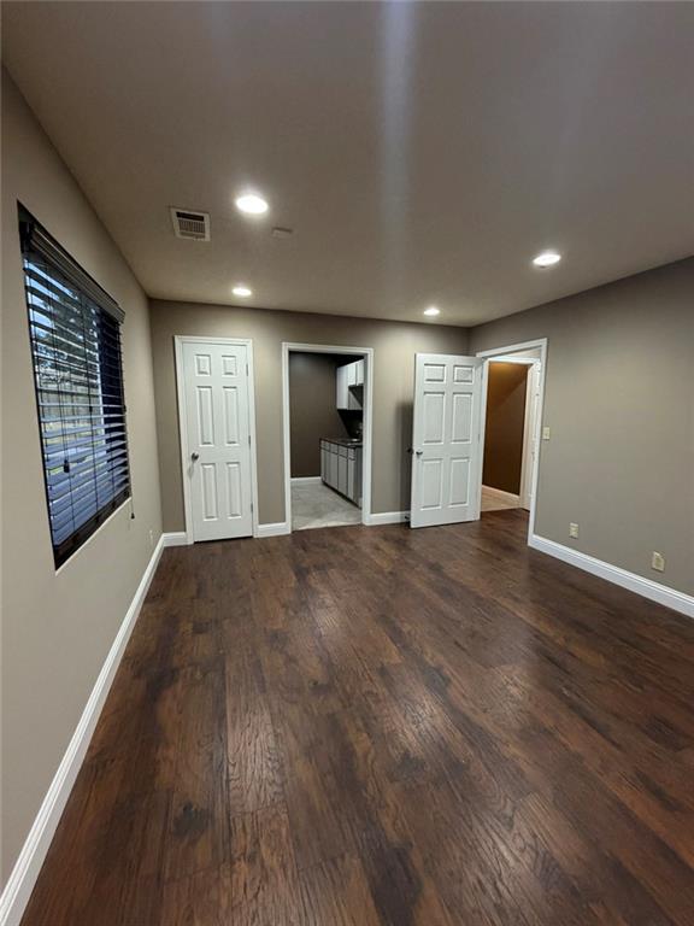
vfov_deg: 102.1
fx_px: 374
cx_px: 347
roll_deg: +0.0
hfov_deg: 85.7
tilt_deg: -9.6
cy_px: 463
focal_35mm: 14
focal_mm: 2.22
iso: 400
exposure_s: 1/60
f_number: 2.2
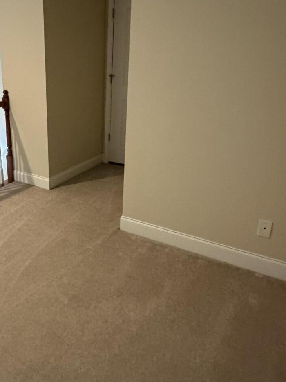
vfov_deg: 59.8
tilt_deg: -18.3
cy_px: 171
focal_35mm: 30
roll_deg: +0.2
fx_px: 330
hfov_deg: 44.5
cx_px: 57
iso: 800
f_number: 2.2
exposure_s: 1/60
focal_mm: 2.22
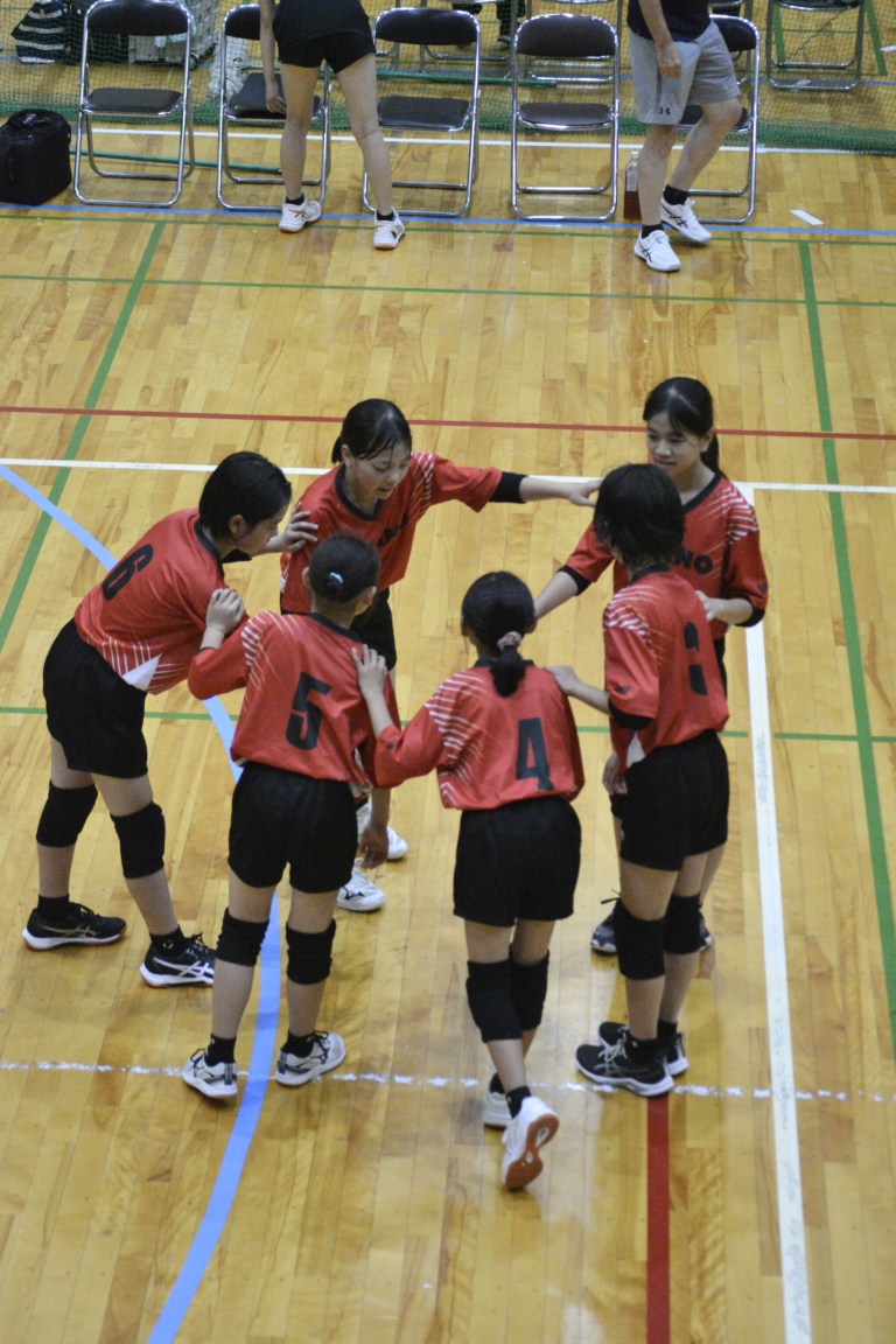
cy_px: 672
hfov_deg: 14.0
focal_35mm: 98
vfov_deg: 20.9
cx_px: 448
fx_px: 3640
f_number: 4.2
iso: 3200
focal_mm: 65
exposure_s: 1/200
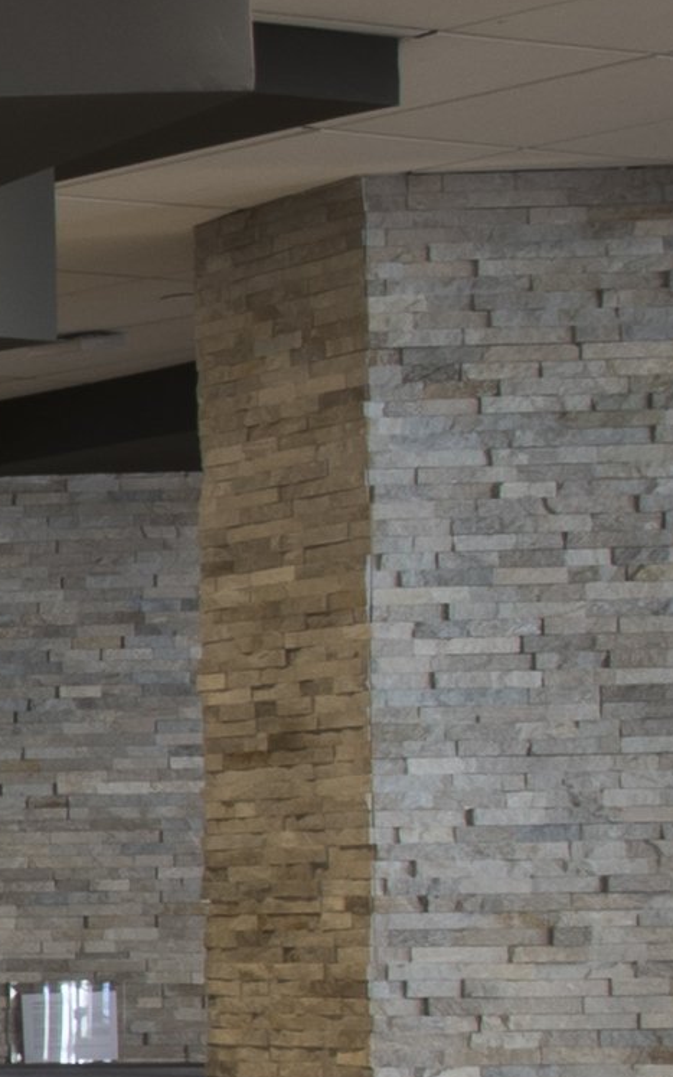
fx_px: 3374
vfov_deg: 17.8
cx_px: -2604
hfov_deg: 6.5
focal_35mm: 115
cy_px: 995
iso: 100
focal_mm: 14
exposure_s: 3
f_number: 16
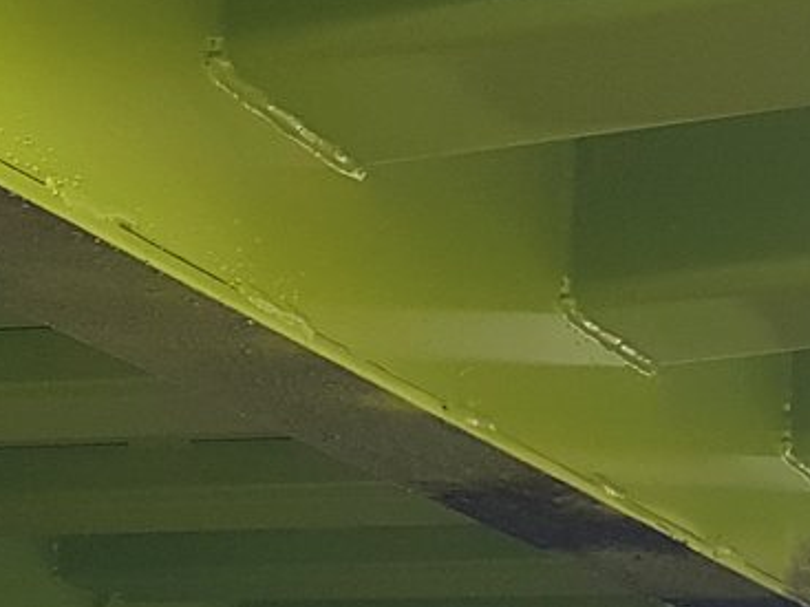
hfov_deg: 21.7
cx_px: 923
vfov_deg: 17.3
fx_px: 1988
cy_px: 380
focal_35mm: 85
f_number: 1.7
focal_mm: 4.2
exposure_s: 1/50
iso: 80
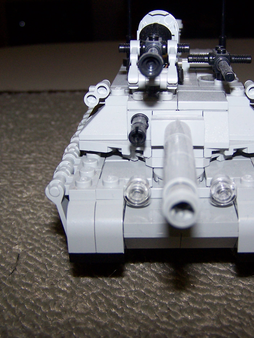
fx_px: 509
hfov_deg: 27.9
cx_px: 160
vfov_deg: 36.8
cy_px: 167
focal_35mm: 52
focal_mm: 6.3
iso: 140
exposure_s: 1/60
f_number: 2.8
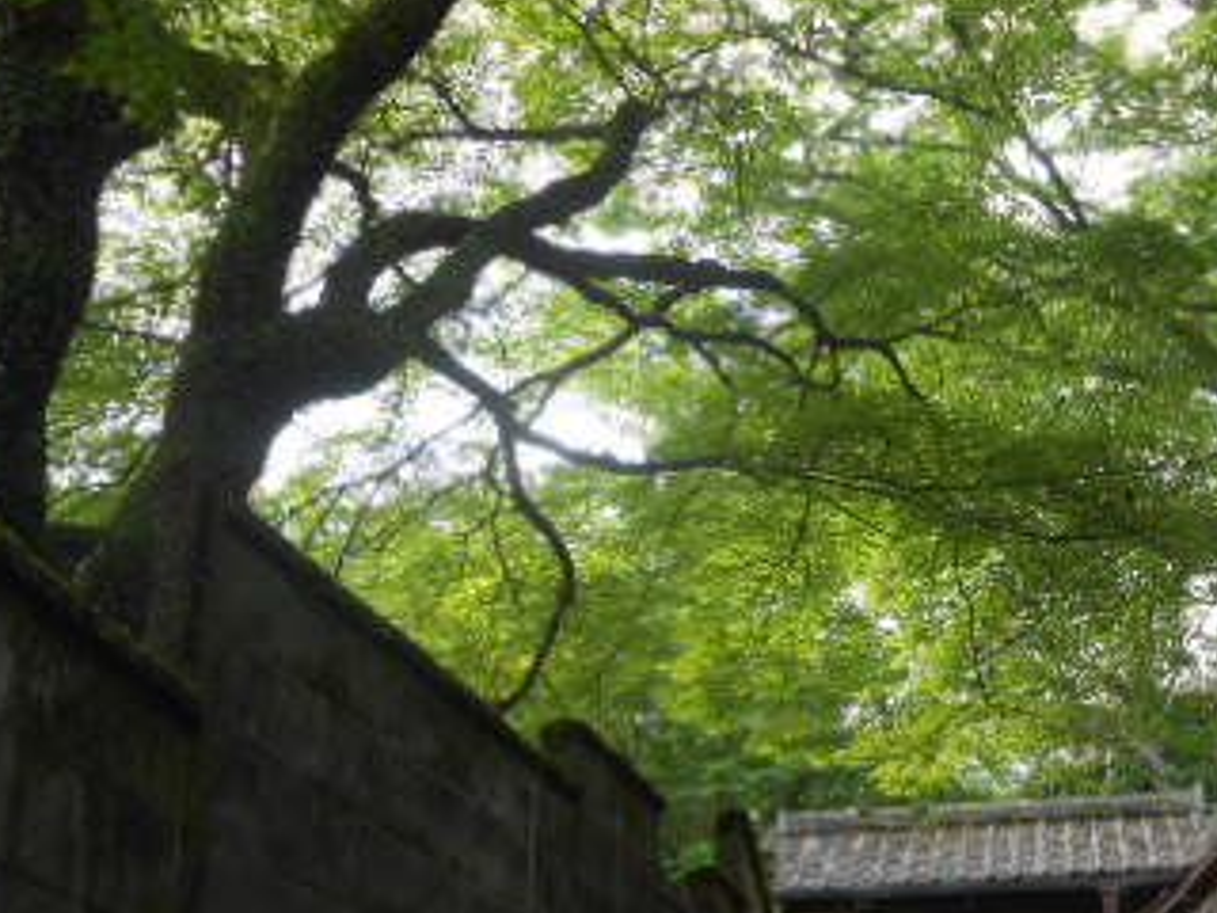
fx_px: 2109
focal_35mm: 60
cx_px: 981
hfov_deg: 31.3
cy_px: 582
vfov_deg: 24.3
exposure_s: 1/100
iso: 80
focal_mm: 5.3
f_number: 3.8
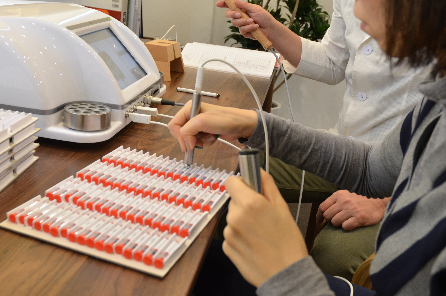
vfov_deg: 30.9
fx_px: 532
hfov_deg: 45.5
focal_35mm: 43
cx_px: 202
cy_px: 108
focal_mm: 22
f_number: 4.5
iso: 800
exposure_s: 1/60
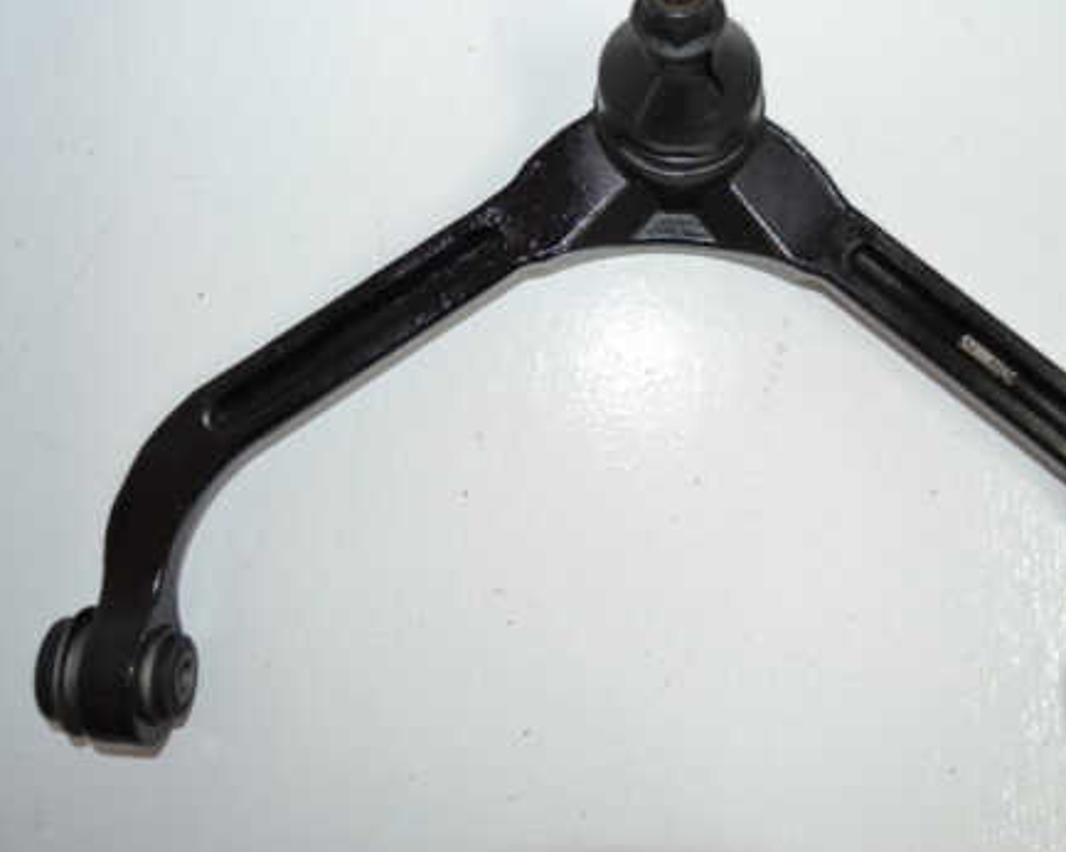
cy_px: 364
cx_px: 634
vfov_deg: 41.0
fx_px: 1135
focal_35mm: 36
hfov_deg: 50.0
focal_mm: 18
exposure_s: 1/30
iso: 200
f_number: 3.5
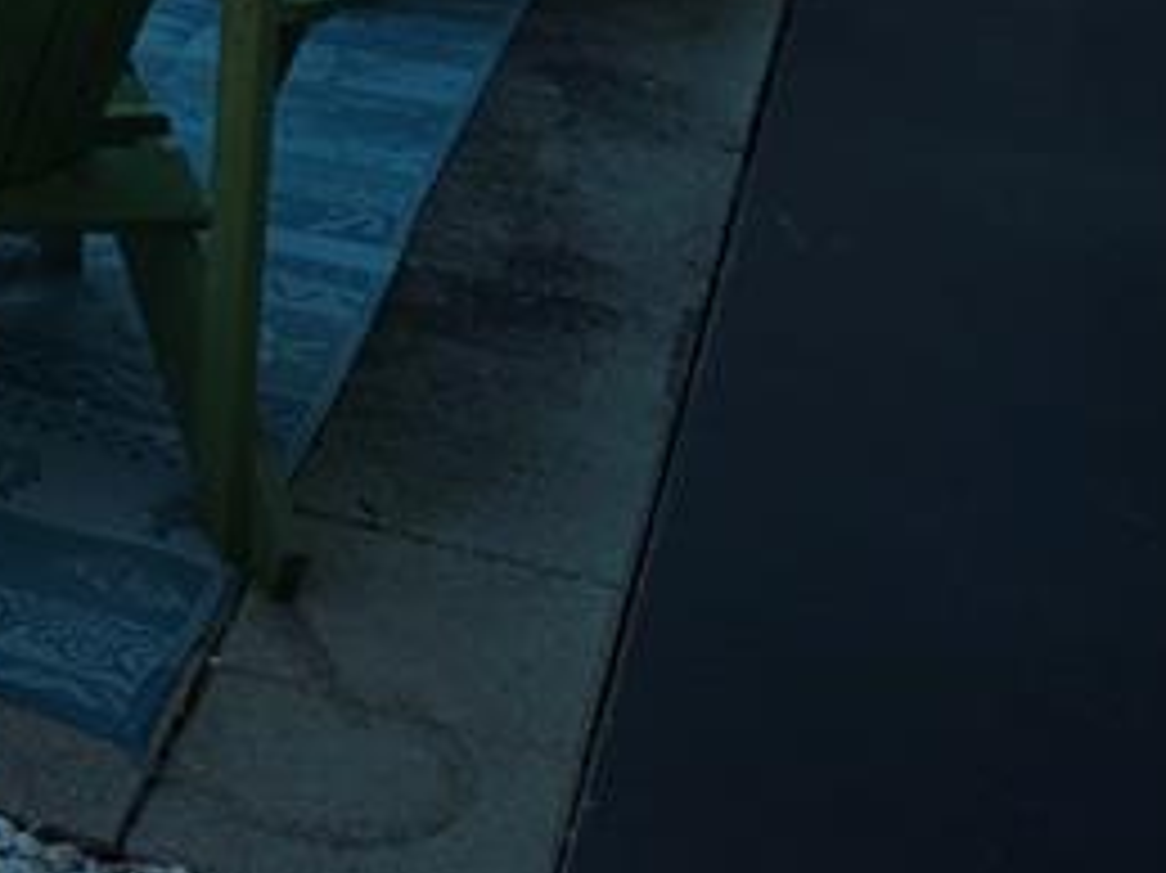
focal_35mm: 91
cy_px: -819
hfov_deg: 18.1
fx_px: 3064
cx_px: -788
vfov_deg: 13.9
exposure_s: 1/6809
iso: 80
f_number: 1.7
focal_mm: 6.3
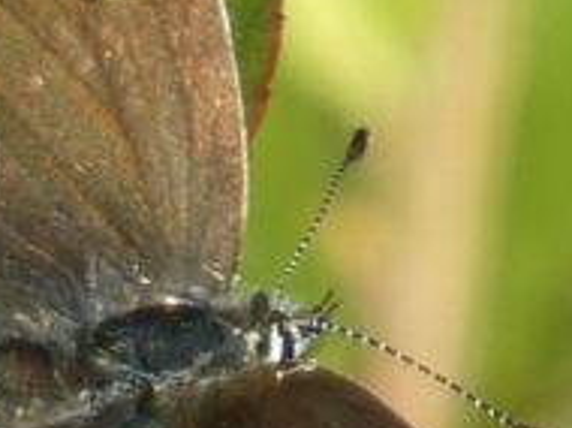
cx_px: 86
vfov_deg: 0.3
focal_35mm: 4255
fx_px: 70222
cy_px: 301
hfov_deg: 0.5
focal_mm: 169.6
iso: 80
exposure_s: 1/125
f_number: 5.6
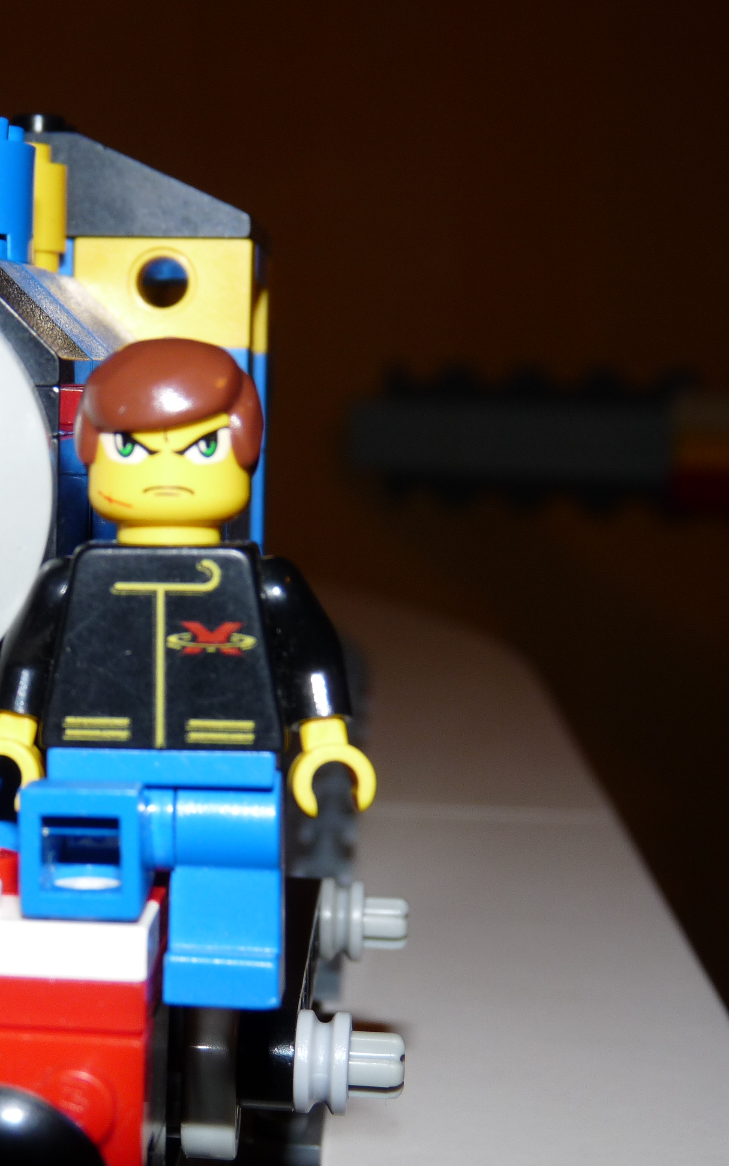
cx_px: -49
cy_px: 584
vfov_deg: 25.5
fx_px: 2574
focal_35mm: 81
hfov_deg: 15.7
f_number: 4
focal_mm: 10.1
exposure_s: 1/30
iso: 100
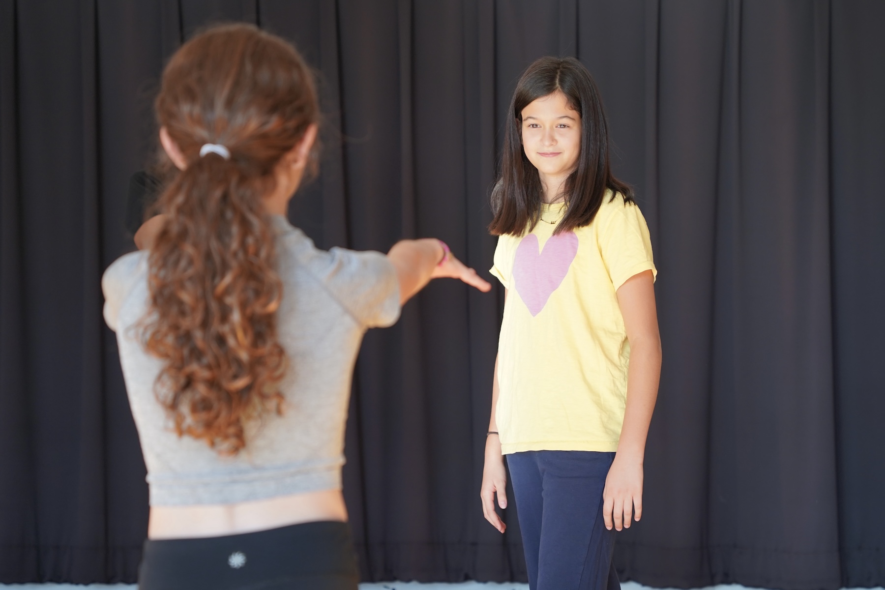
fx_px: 1844
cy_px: 295
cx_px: 442
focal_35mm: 75
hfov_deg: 27.0
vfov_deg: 18.2
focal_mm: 75
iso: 400
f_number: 4
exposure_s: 1/160
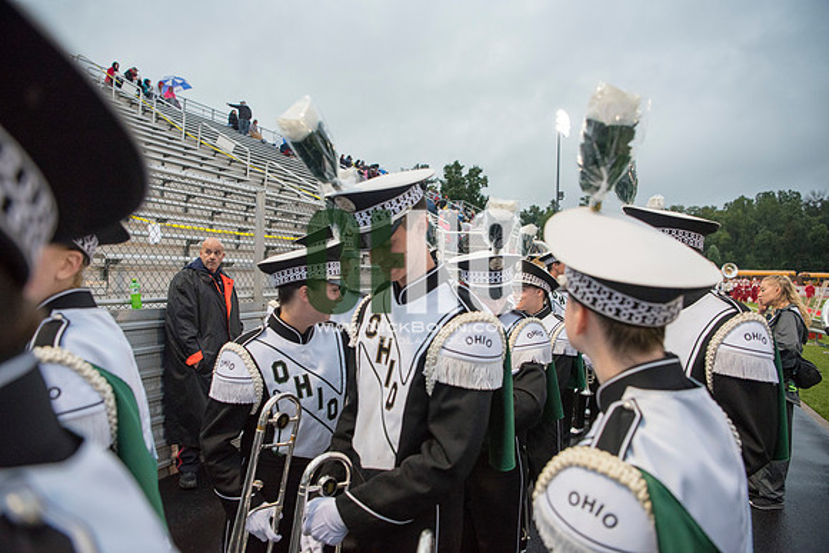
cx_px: 414
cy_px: 276
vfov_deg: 53.2
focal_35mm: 24
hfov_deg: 73.7
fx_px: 553
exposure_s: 1/800
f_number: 3.2
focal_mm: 24
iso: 2000
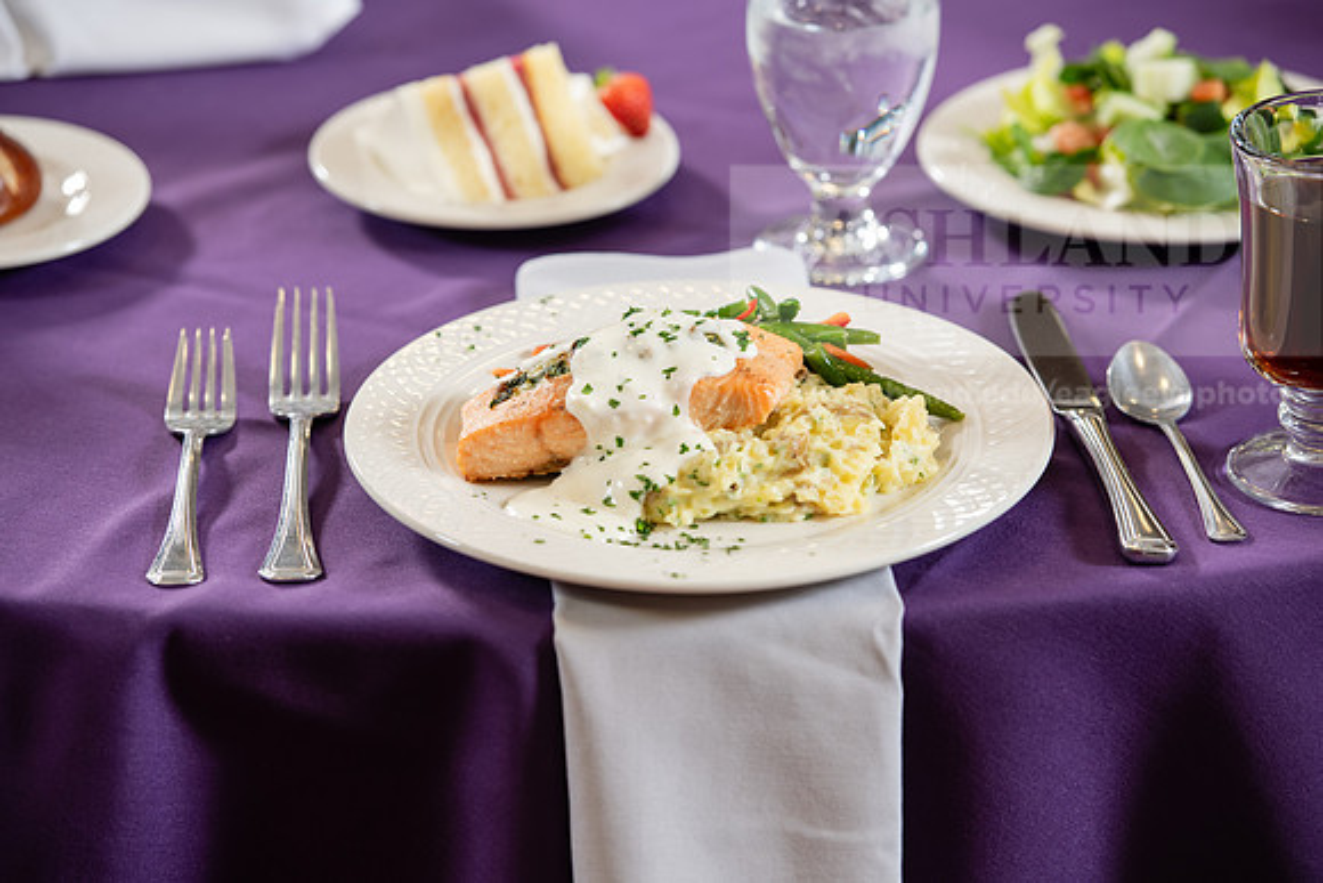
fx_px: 5330
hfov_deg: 14.2
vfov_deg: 9.5
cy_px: 442
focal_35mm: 145
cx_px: 662
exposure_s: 1/160
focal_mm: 145
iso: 400
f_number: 4
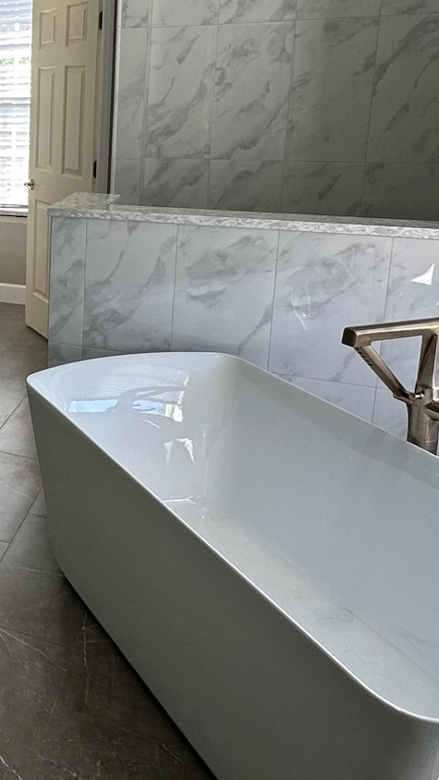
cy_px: 232
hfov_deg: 27.0
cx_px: -130
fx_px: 765
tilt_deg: -10.7
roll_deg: +1.4
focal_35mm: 37
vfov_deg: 52.5
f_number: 2.2
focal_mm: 2.22
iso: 64
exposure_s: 1/120
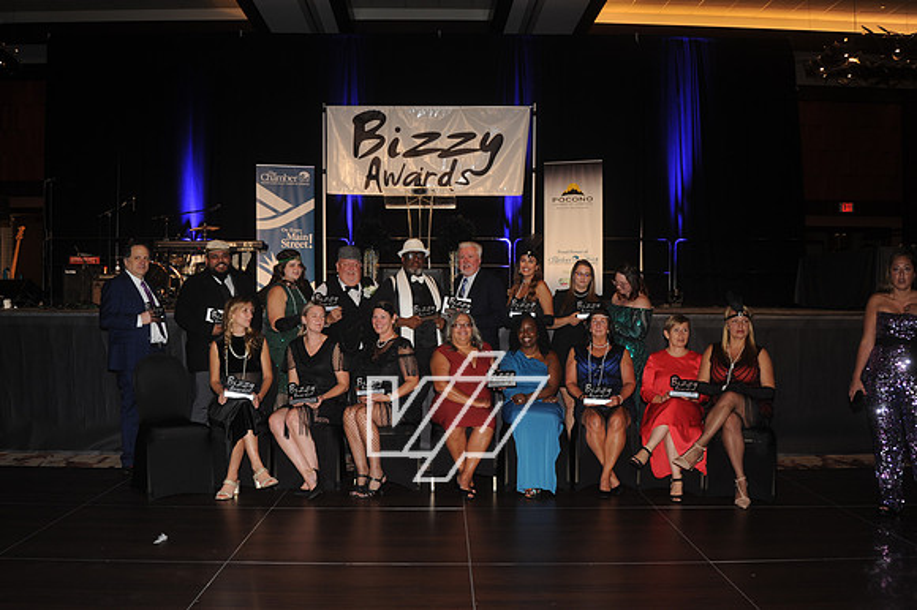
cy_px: 305
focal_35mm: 35
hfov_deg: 54.5
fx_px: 891
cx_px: 458
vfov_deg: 37.8
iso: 400
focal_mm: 35
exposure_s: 1/40
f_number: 6.3
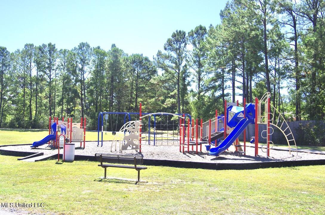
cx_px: 162
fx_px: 378
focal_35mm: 42
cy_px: 108
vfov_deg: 31.7
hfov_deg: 46.5
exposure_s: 1/200
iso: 100
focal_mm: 28
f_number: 8
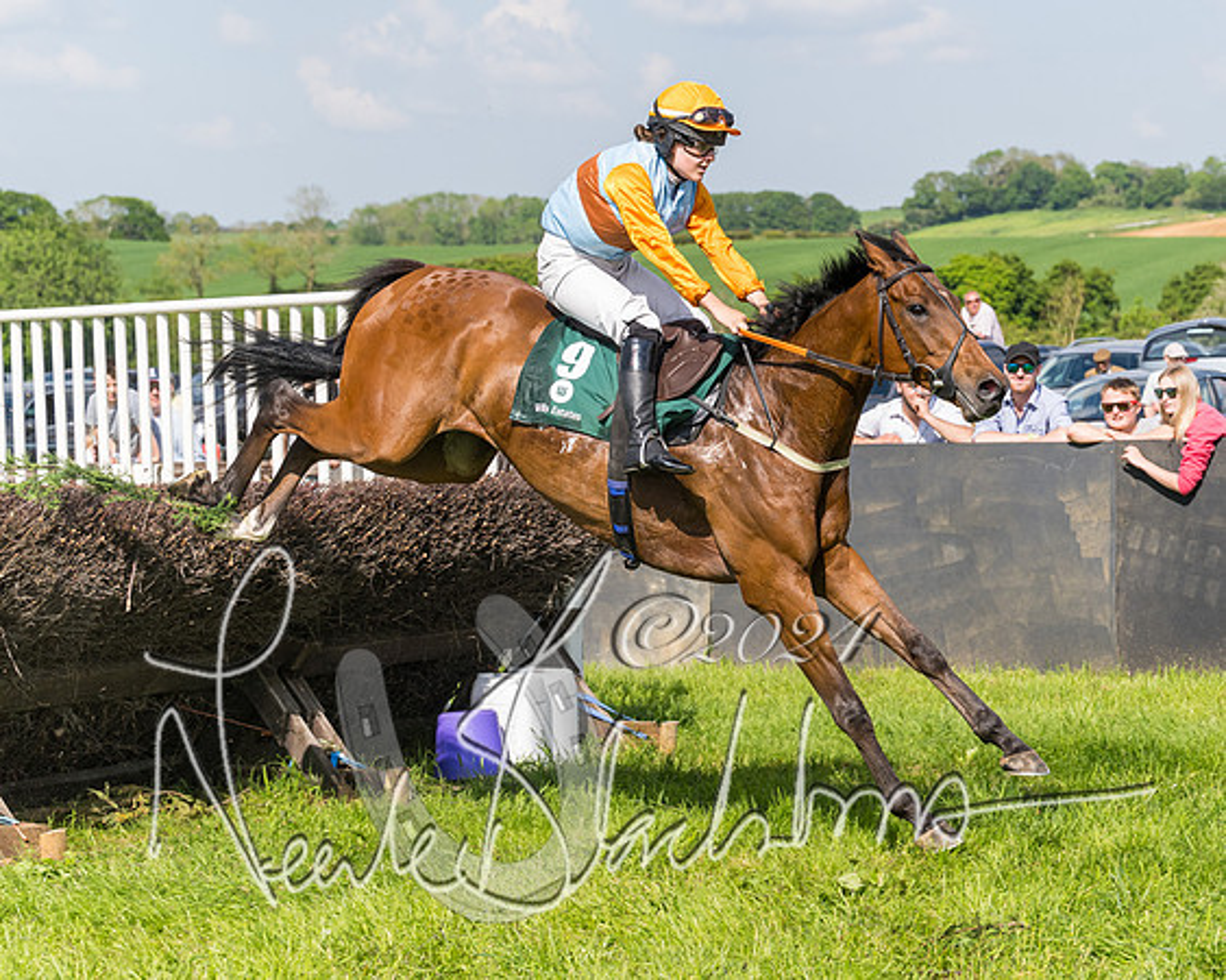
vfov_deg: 15.6
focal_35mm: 99
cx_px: 754
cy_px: 452
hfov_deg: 19.4
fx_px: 3581
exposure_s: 1/2000
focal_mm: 70
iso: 400
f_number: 5
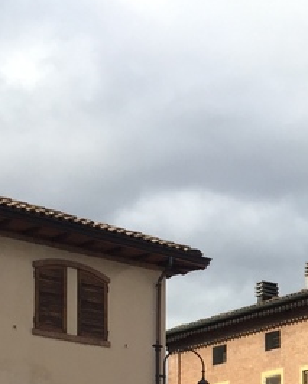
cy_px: 543
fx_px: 1310
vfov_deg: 15.6
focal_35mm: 115
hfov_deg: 11.7
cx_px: 662
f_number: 2.2
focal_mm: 4.15
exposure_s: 1/920
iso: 32
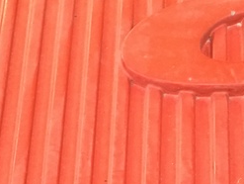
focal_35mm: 120
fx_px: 847
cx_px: 10
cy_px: 309
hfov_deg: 16.1
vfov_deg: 11.6
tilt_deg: -59.5
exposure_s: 1/15
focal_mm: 4.15
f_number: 2.2
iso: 100
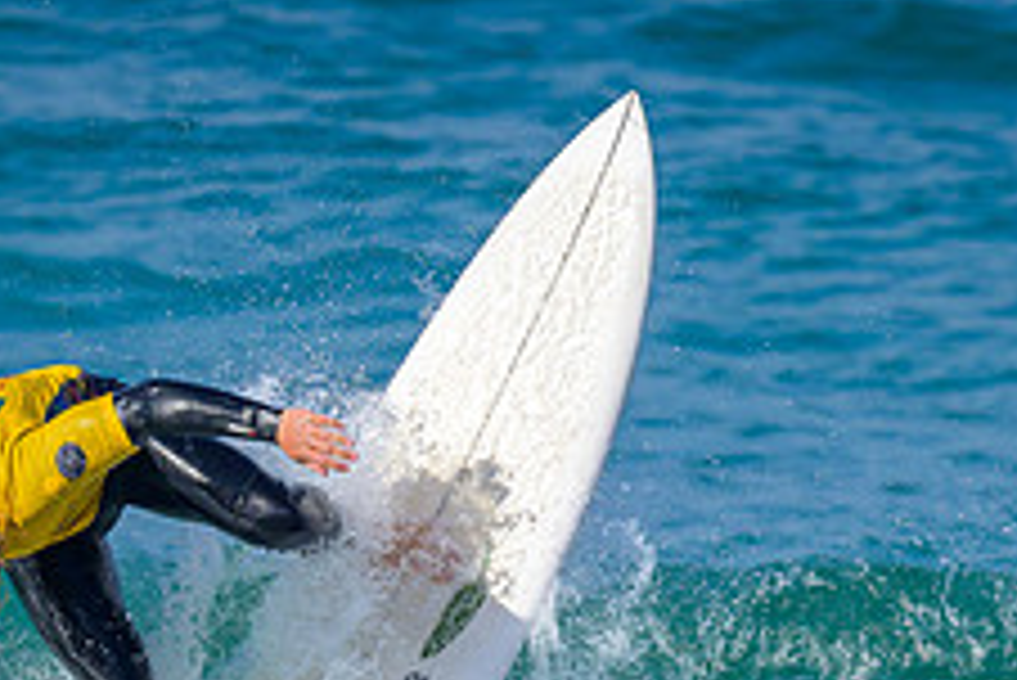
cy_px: 729
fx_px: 79628
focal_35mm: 2817
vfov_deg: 0.5
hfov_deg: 0.7
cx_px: 291
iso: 400
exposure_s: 1/2000
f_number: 6.3
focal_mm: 800
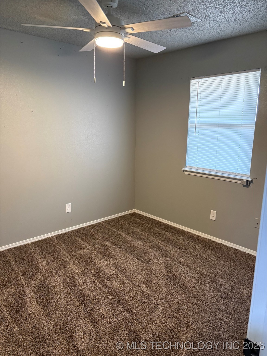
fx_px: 267
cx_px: 134
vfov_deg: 67.3
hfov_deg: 53.1
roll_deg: +0.4
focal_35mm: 26
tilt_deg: -10.7
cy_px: 178
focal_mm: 5.96
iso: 320
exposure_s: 1/60
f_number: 1.6
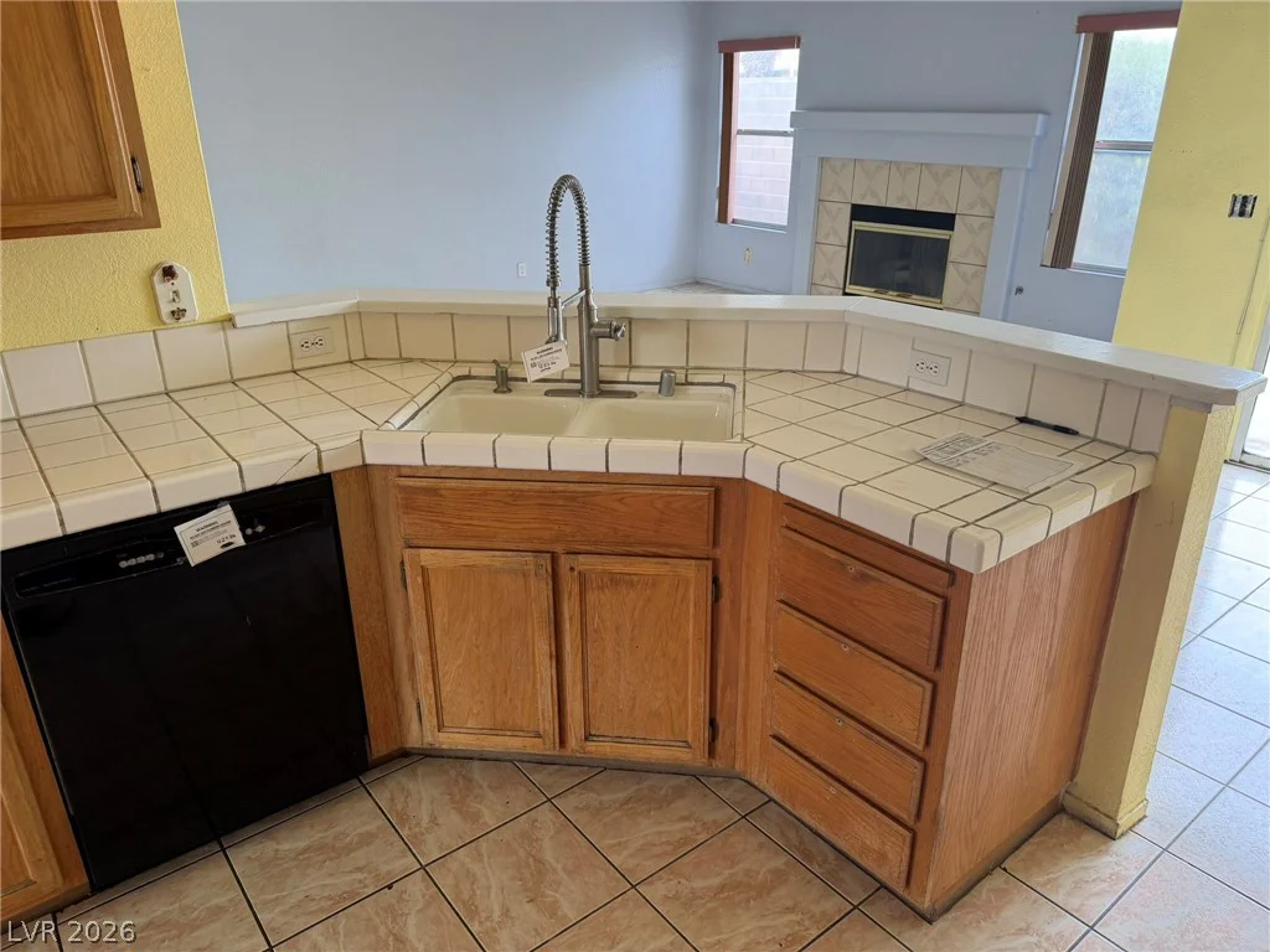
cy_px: 476
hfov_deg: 71.6
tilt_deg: -20.0
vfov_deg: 56.8
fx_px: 881
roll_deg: +0.4
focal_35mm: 24
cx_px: 635
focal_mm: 6.76
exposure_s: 1/121
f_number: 1.78
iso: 160
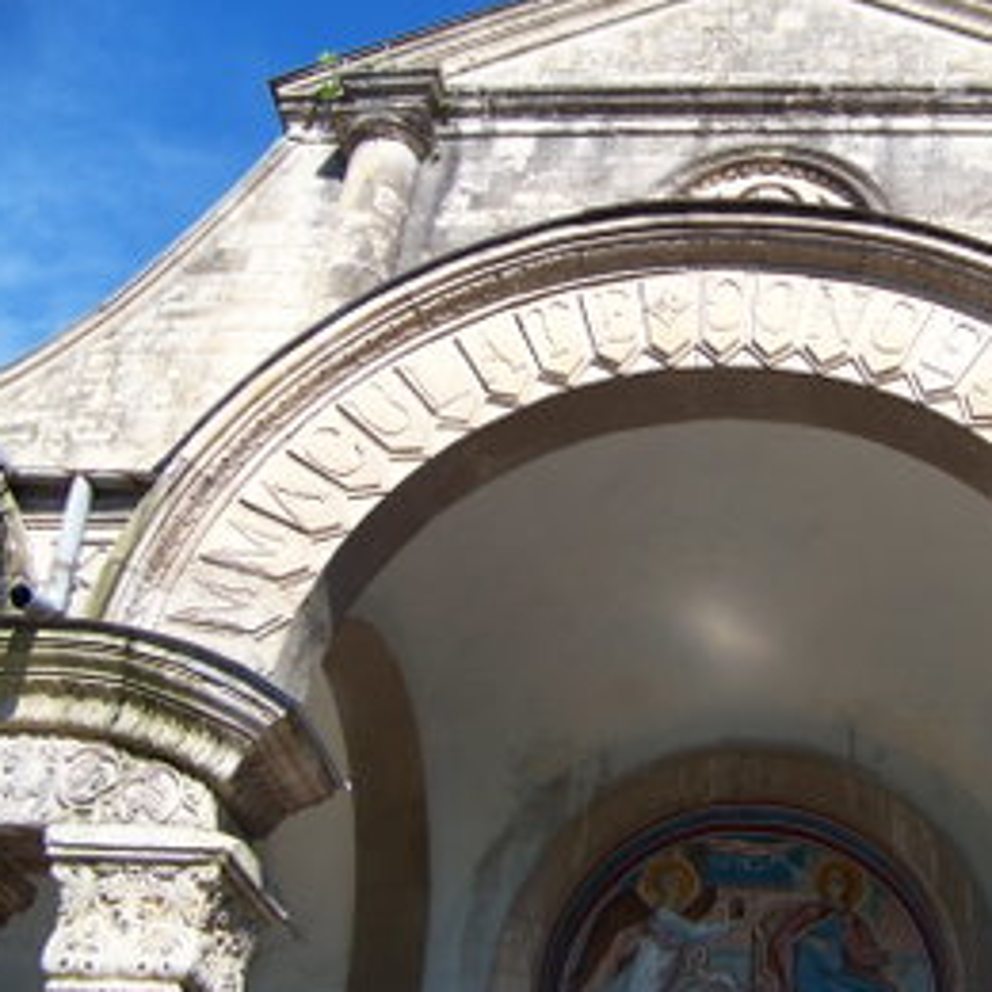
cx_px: 740
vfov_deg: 34.7
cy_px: 477
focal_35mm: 49
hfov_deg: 34.0
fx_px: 1589
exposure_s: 1/800
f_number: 2.8
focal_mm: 5.85
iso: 64
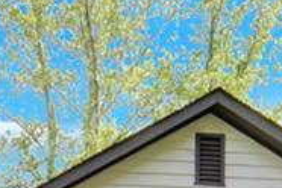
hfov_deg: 15.3
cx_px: 6
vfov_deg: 9.4
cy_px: 439
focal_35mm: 132
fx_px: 1034
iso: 800
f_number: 8
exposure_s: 1/125
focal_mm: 16
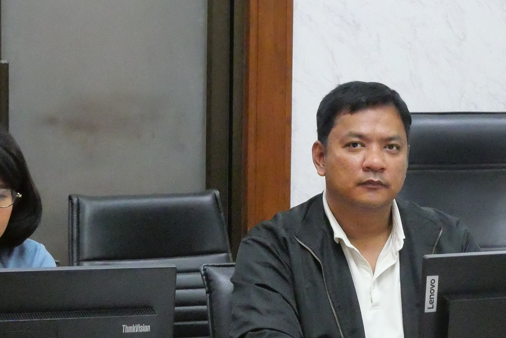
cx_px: 369
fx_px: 1913
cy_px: 212
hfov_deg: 15.0
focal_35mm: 136
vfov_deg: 10.1
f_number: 5.6
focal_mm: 27
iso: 6400
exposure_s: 1/100
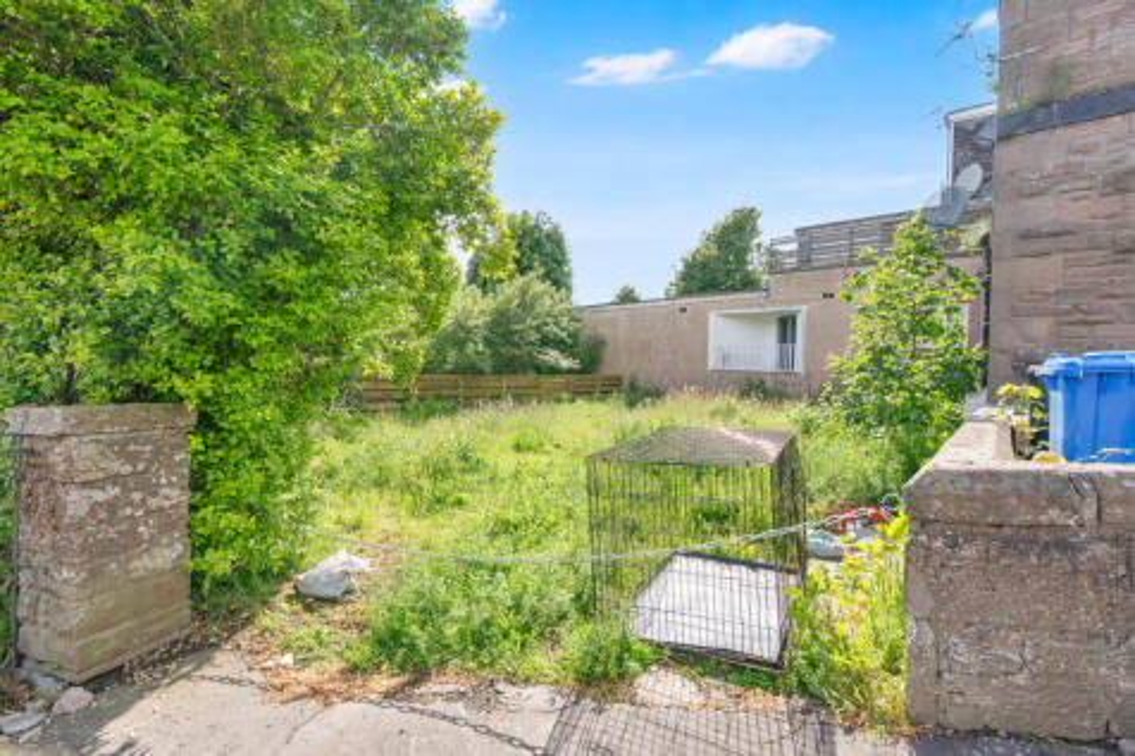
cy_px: 378
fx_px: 504
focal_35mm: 16
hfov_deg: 96.8
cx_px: 568
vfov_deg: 73.7
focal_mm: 16
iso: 200
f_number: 5.6
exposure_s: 1/640
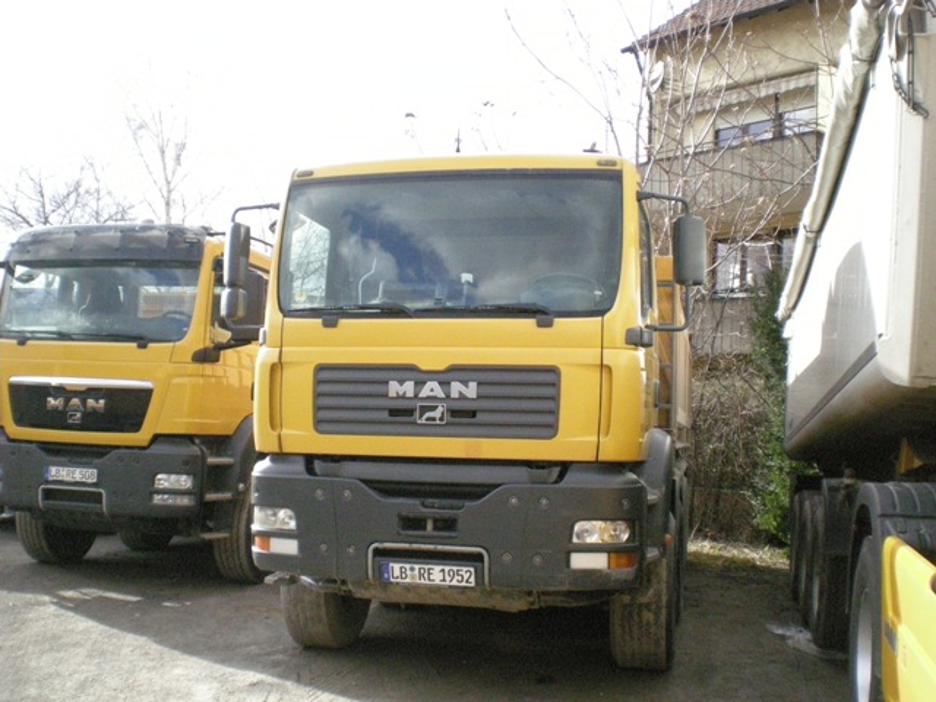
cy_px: 351
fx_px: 1028
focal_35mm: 38
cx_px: 468
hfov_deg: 49.0
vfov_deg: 37.7
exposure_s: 1/1000
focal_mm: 6.3
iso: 800
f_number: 4.6
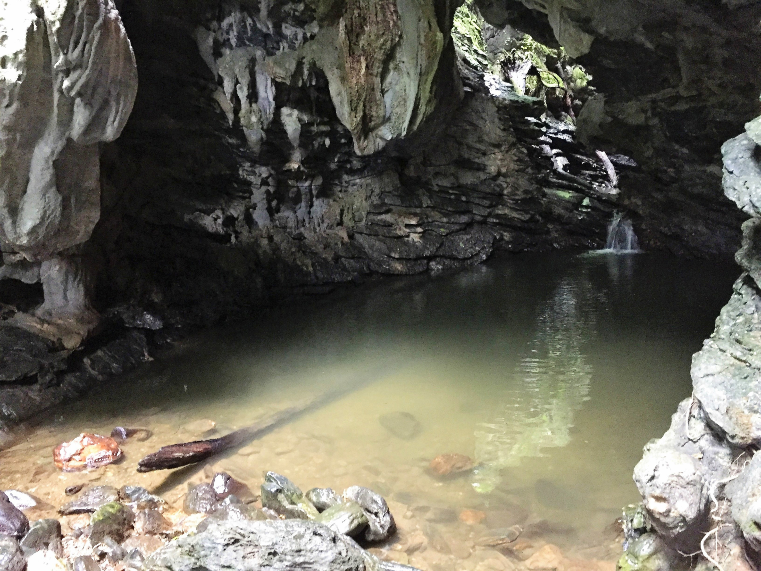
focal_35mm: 29
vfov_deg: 48.2
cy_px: 286
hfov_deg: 61.7
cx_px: 380
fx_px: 638
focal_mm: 4.15
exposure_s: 1/15
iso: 640
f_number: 2.2
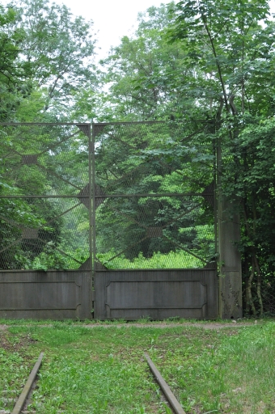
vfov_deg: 24.8
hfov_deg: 16.6
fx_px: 942
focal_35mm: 82
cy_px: 202
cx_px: 108
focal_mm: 28
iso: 320
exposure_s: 1/160
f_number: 6.3
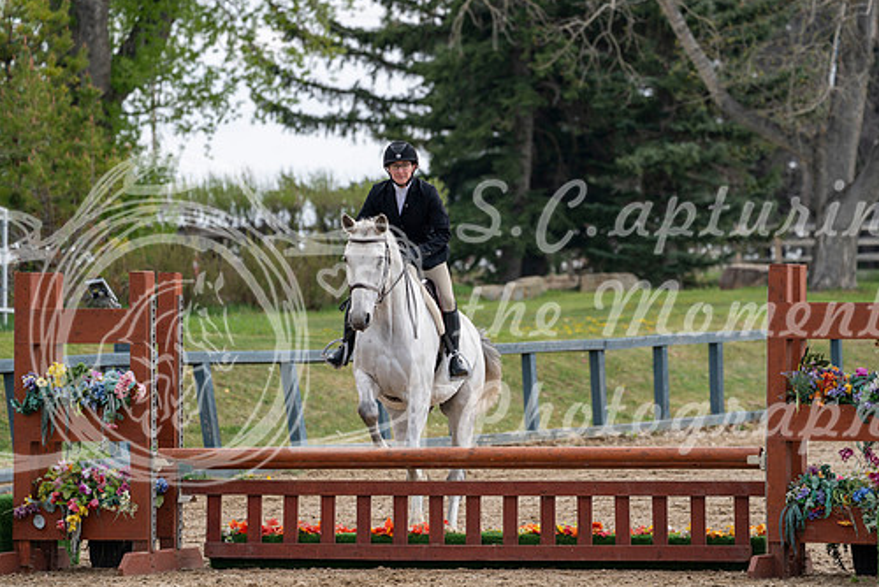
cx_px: 424
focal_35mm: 276
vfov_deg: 5.0
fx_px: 6743
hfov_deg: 7.5
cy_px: 317
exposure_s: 1/250
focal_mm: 238
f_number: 5.6
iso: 100
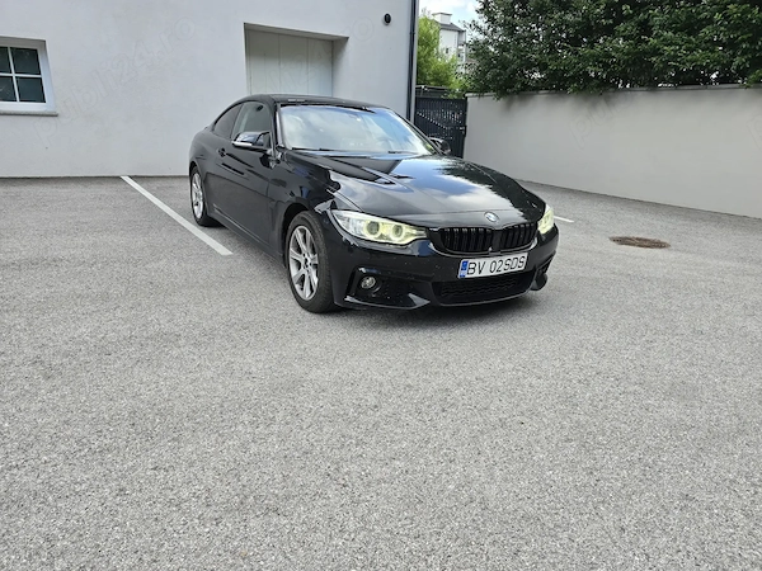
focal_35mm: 23
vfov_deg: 58.9
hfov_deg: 73.9
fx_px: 506
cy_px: 286
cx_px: 381
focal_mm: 6.3
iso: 20
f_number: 1.7
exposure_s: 1/126
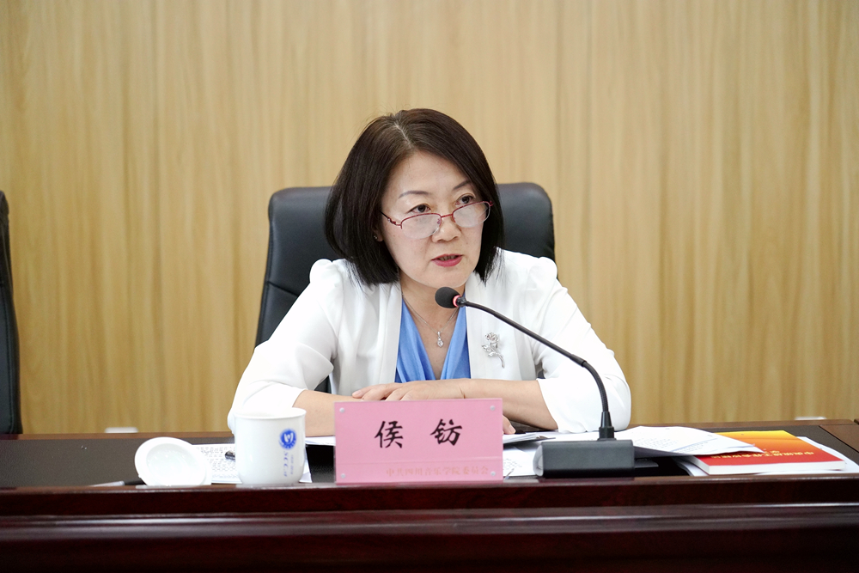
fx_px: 1766
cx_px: 430
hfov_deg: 27.3
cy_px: 286
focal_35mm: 74
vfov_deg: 18.4
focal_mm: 74
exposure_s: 1/200
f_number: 4
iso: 3200
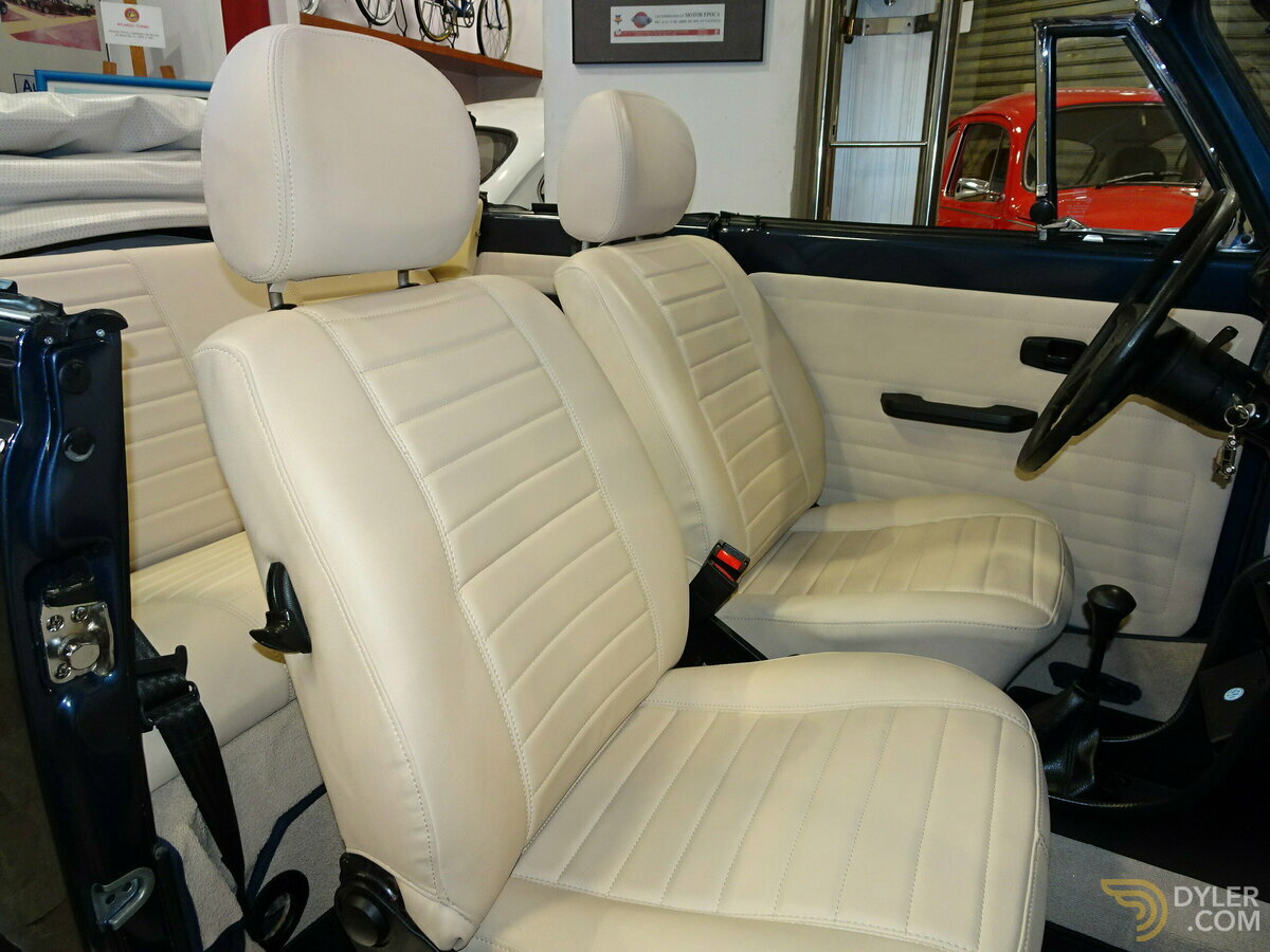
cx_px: 635
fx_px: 881
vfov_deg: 56.8
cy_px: 476
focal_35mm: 24
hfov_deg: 71.6
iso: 200
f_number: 3.5
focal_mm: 4.1
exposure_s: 1/13
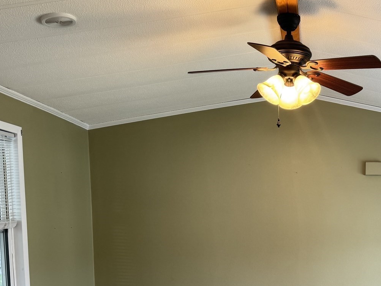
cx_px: 331
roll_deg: -0.5
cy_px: 278
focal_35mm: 49
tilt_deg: -6.6
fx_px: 539
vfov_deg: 28.1
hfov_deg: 36.8
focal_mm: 6.76
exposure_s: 1/60
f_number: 1.78
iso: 125
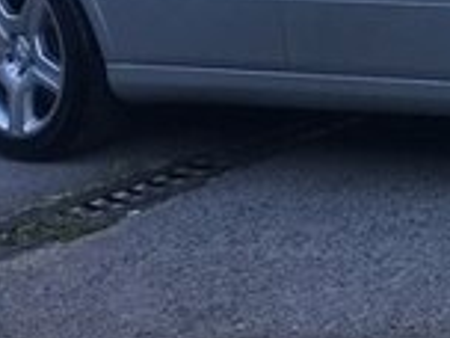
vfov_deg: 11.2
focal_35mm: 126
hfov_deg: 14.8
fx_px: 1638
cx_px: 610
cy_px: -188
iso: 32
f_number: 2.2
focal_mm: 4.15
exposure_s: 1/100
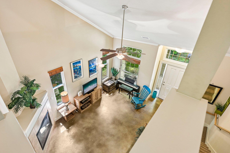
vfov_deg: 65.7
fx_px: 119
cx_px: 101
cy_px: 72
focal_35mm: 19
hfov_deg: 87.8
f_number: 5.6
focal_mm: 16.5
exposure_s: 1/15
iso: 400
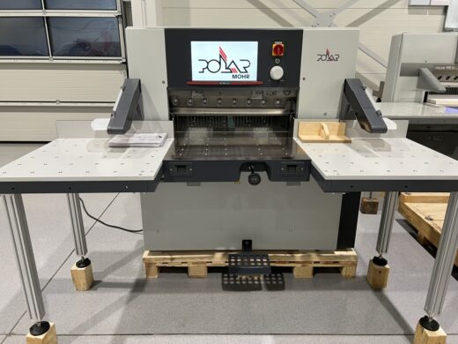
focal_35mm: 26
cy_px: 172
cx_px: 229
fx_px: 344
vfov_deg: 53.1
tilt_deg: -17.7
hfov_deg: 67.3
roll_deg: -0.2
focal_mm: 5.7
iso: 100
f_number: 1.5
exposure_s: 1/50
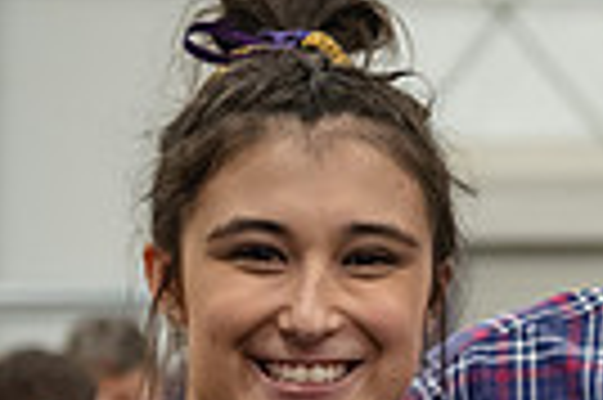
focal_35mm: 208
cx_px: 720
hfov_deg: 9.8
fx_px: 3480
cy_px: 501
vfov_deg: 6.5
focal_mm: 48
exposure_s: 1/320
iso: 4000
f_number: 3.2
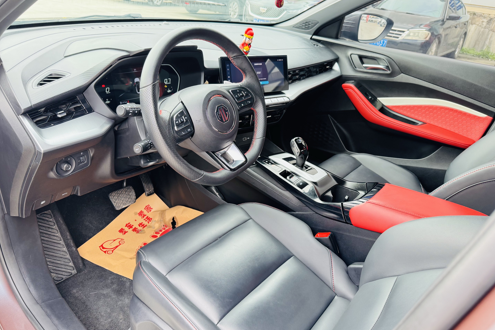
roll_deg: -5.8
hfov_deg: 71.5
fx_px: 344
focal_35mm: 25
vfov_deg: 51.3
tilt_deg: -27.4
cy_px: 160
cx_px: 247
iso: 125
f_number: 1.78
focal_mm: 6.76
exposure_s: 1/121
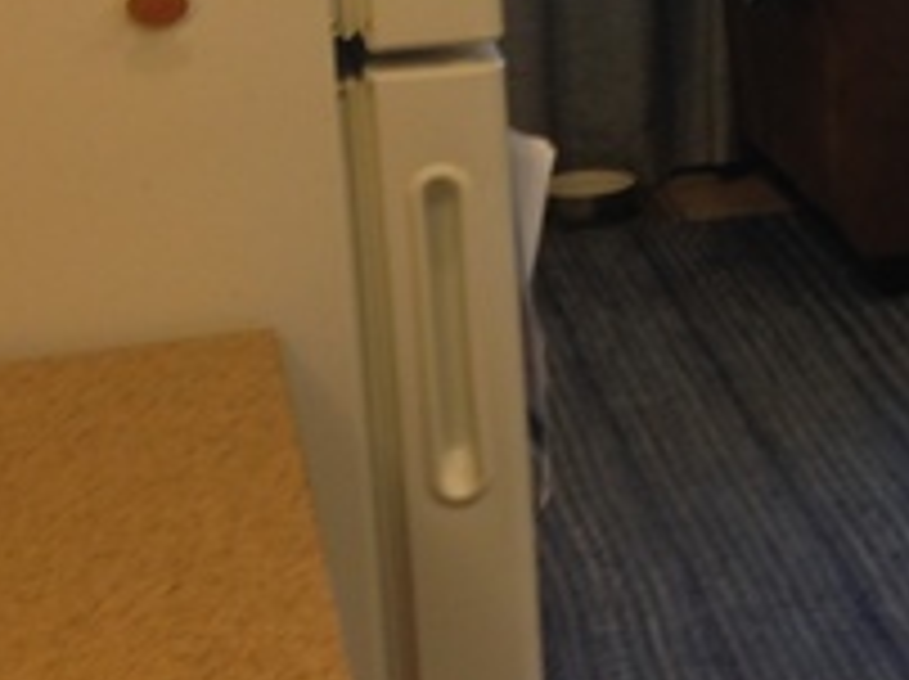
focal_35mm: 109
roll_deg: -0.4
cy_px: 27
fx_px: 2859
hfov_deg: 16.4
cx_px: 1384
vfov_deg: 13.4
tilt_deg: -12.8
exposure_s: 1/20
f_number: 2.4
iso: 50
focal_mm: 4.12
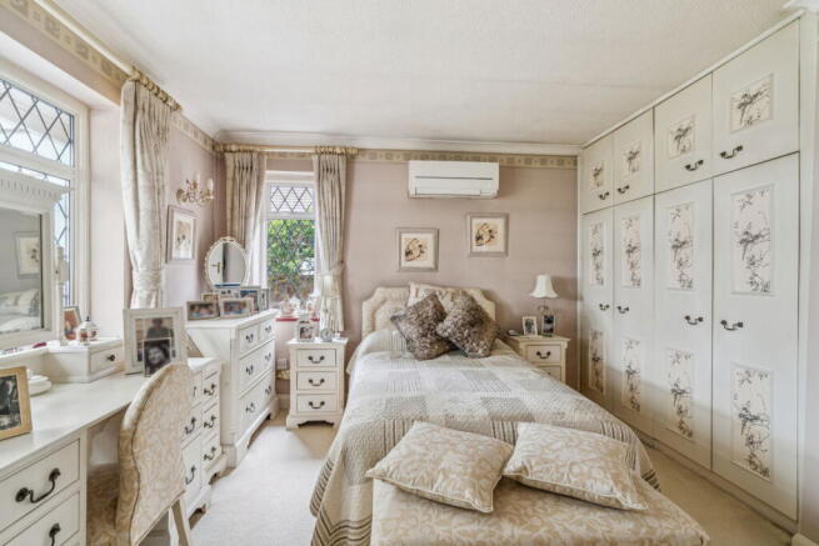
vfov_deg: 73.8
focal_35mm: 16
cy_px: 273
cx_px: 410
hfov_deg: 96.7
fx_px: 364
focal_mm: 16
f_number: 8
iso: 640
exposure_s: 1/6
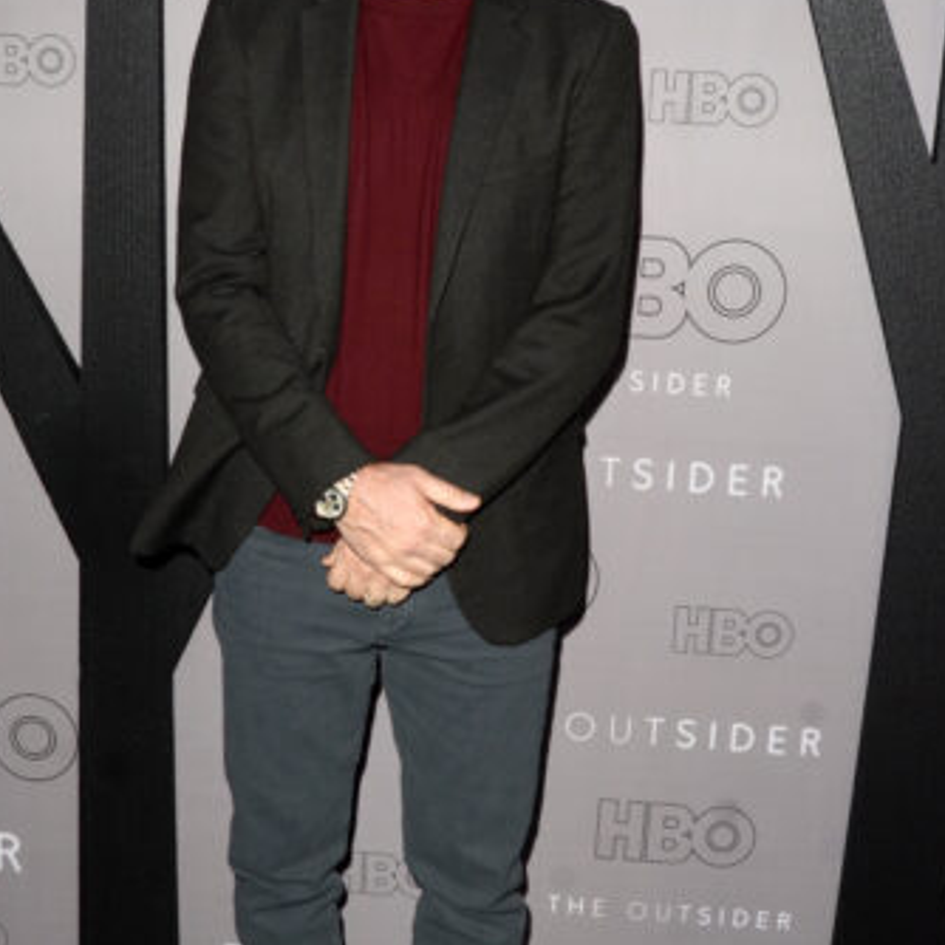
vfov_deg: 29.1
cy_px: 512
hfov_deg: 29.0
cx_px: 365
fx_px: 1822
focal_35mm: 59
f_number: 9
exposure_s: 1/250
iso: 400
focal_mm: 24
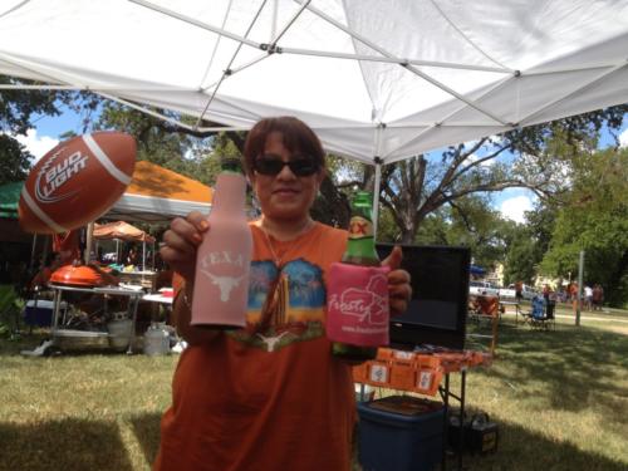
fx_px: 635
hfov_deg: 52.6
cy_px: 236
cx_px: 314
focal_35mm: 35
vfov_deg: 40.7
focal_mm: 4.28
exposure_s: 1/968
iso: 64
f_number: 2.4
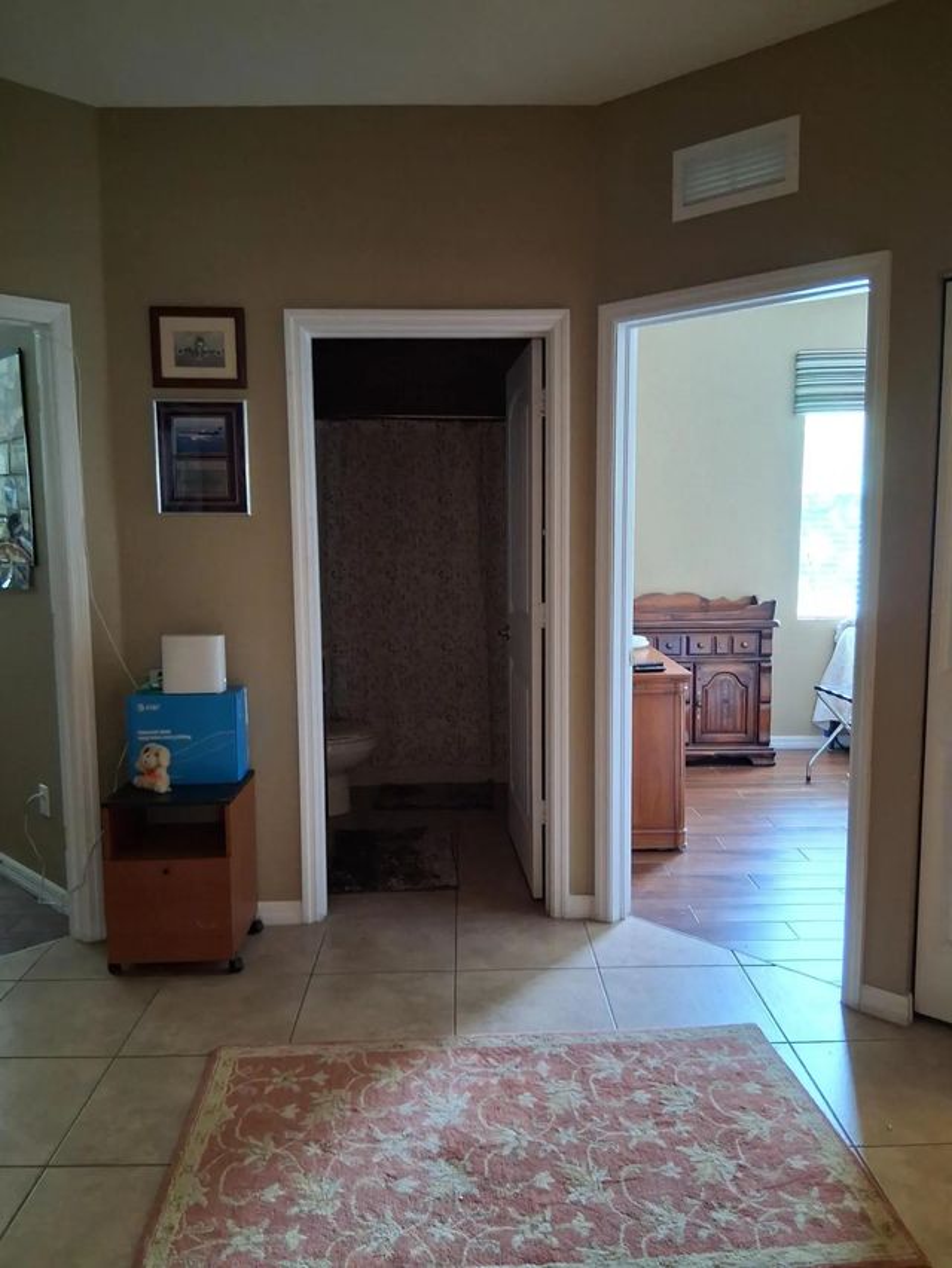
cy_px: 634
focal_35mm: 26
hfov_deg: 53.1
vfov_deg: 67.3
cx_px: 476
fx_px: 953
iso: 500
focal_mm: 3.98
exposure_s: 1/30
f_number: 1.8
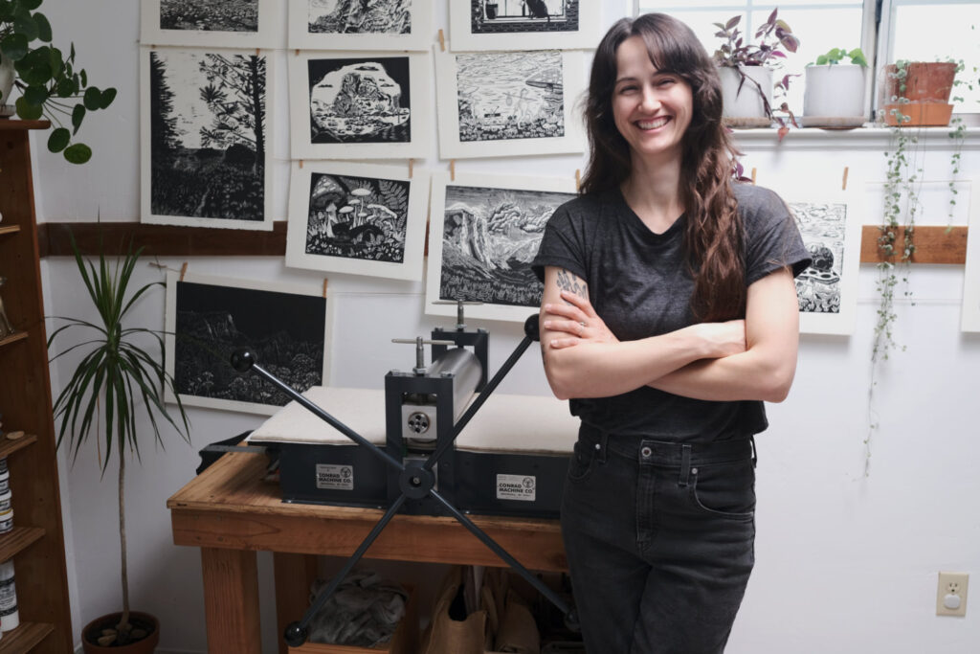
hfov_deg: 54.4
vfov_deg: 37.9
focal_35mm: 35
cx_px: 490
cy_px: 327
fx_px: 953
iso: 400
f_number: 4
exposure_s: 1/60
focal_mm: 23
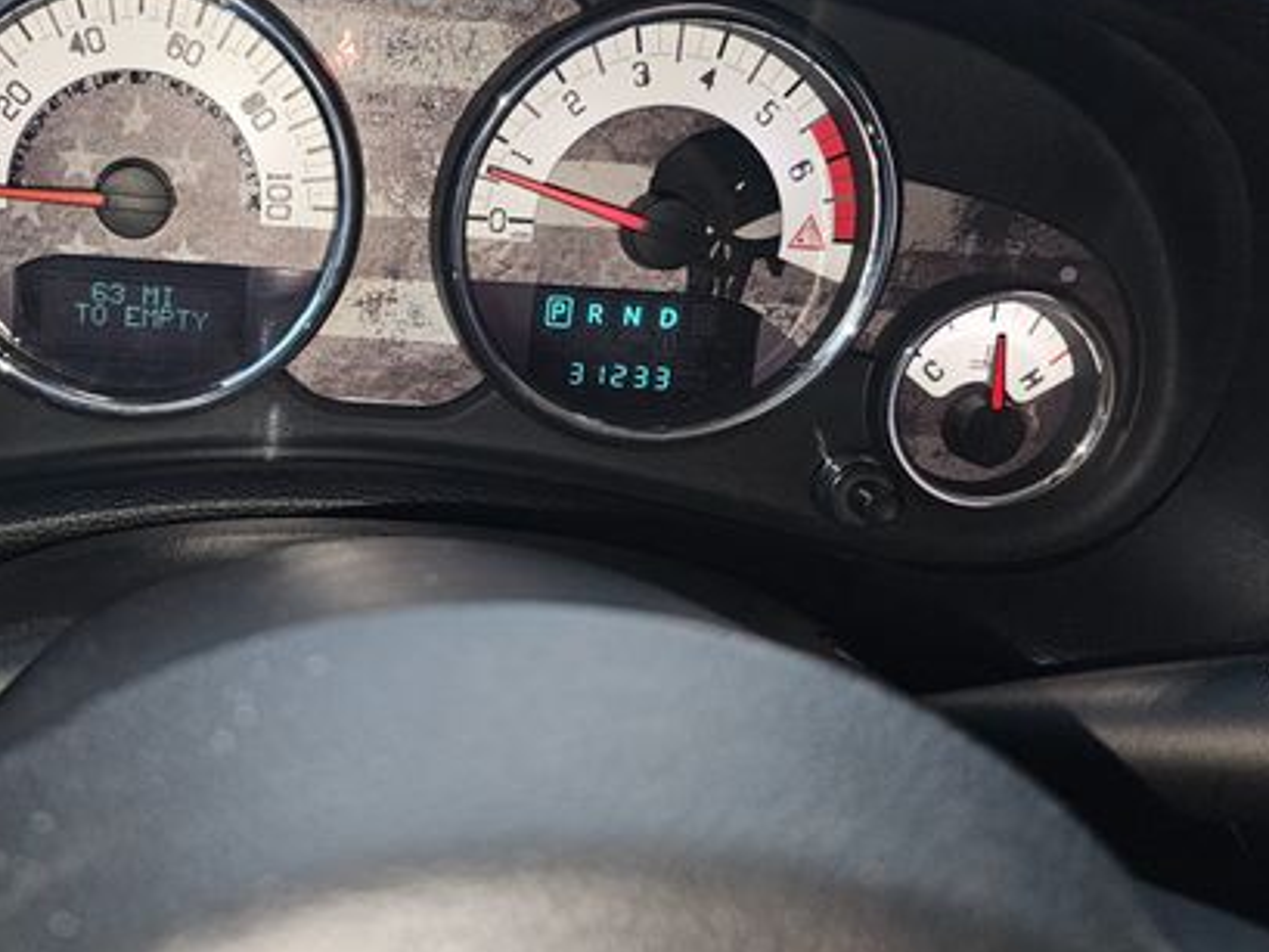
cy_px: 363
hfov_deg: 49.6
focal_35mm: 36
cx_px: 338
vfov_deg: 39.4
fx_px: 1320
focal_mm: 6.3
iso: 125
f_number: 1.7
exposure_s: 1/24
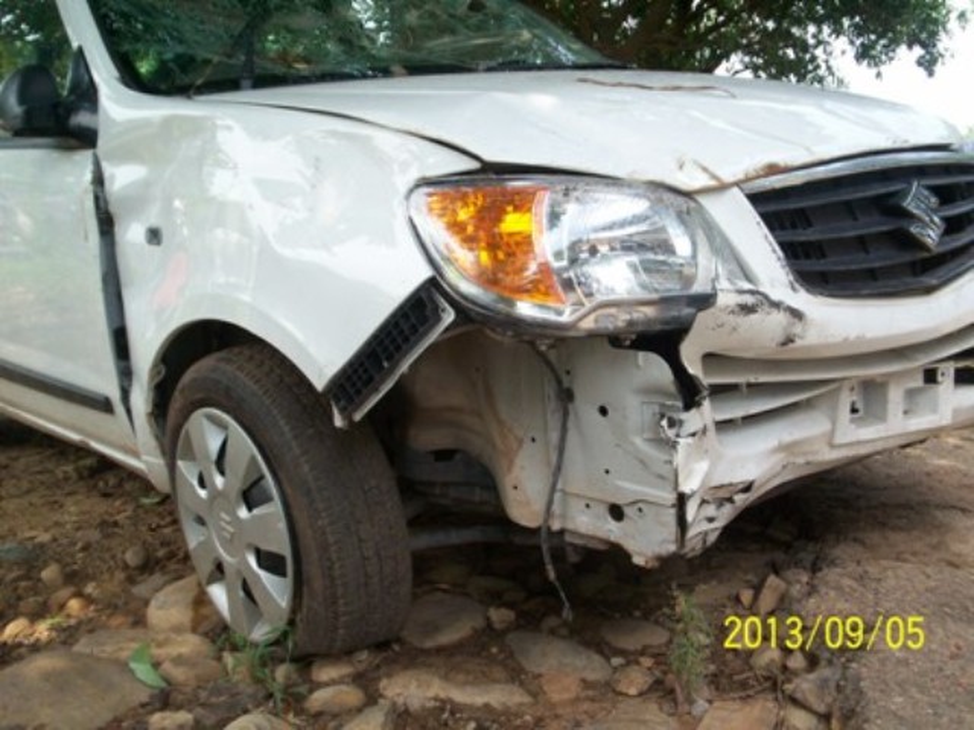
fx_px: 1013
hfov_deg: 51.4
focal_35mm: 36
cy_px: 365
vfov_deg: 39.7
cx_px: 487
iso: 100
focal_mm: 5.9
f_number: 4.5
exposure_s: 1/129
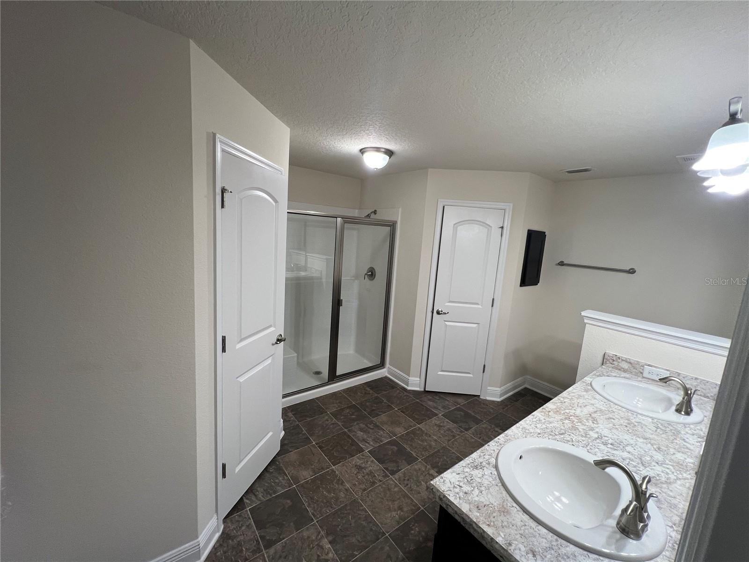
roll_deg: -4.0
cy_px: 281
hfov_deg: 106.2
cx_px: 374
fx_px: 281
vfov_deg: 89.9
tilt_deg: -8.5
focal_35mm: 13
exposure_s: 1/60
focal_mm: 1.57
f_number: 1.8
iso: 125
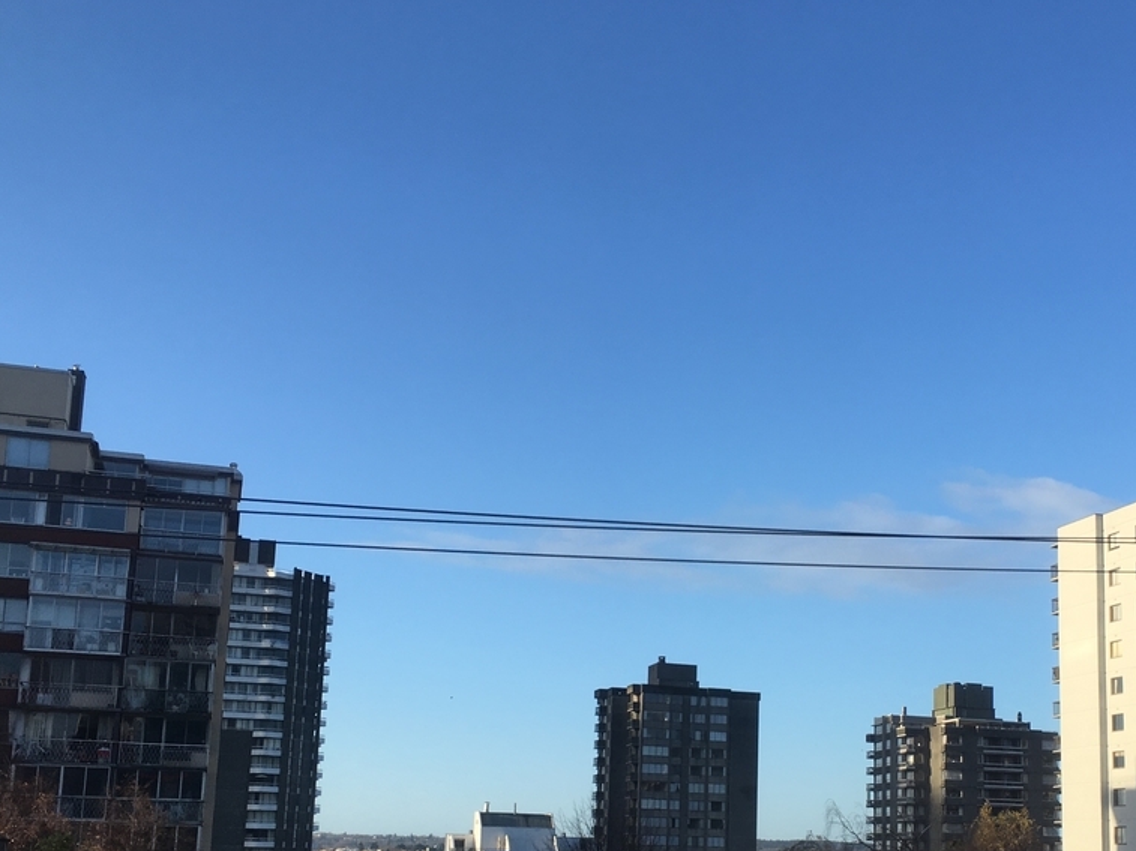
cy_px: 600
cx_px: 725
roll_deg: -1.7
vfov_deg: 31.1
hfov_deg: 40.9
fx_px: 1509
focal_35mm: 46
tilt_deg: +11.3
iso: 25
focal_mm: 4.15
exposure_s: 1/845
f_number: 2.2
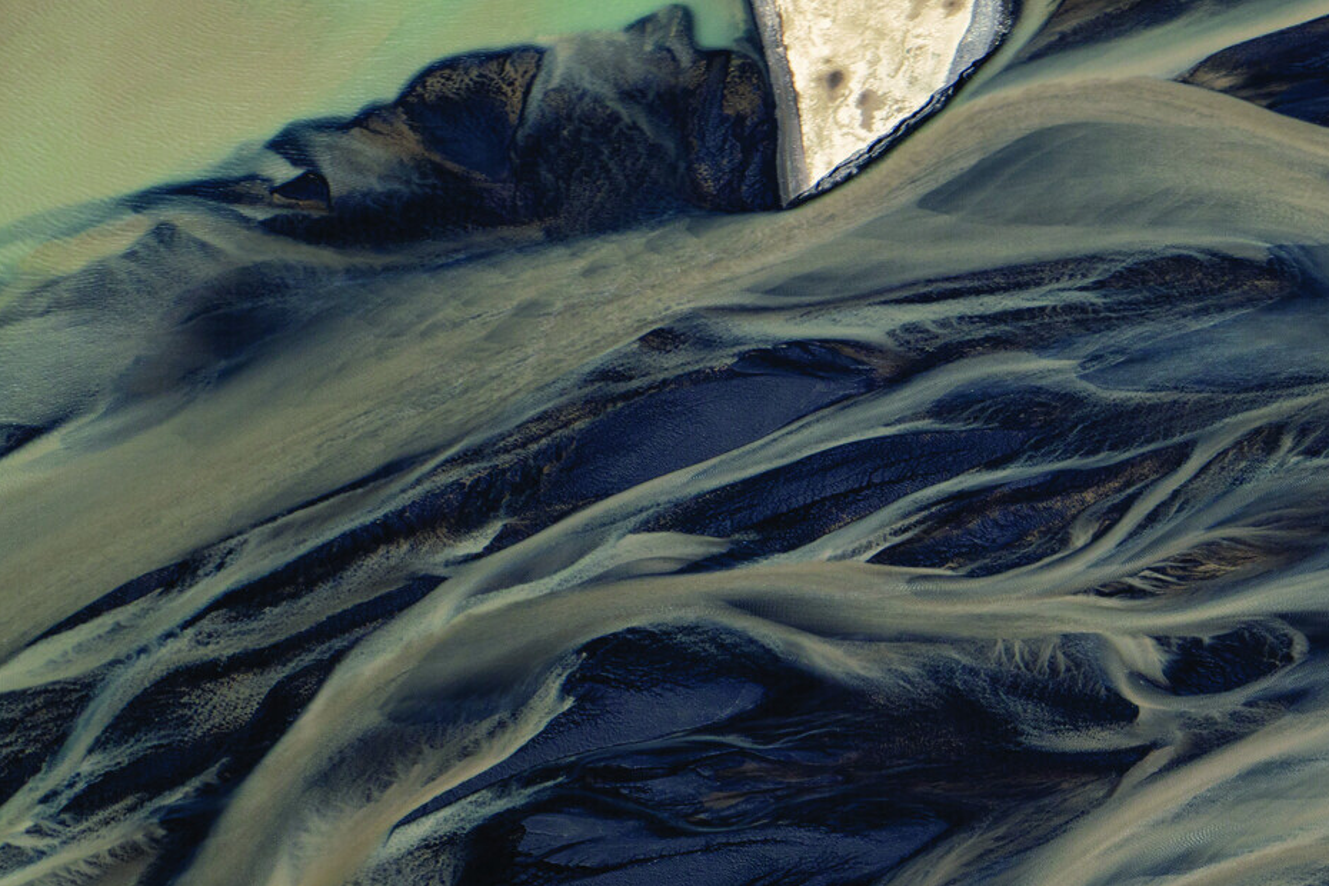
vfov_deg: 5.1
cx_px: 1552
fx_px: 10004
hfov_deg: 7.5
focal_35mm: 271
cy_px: 675
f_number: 4
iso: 160
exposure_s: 1/400
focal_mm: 105
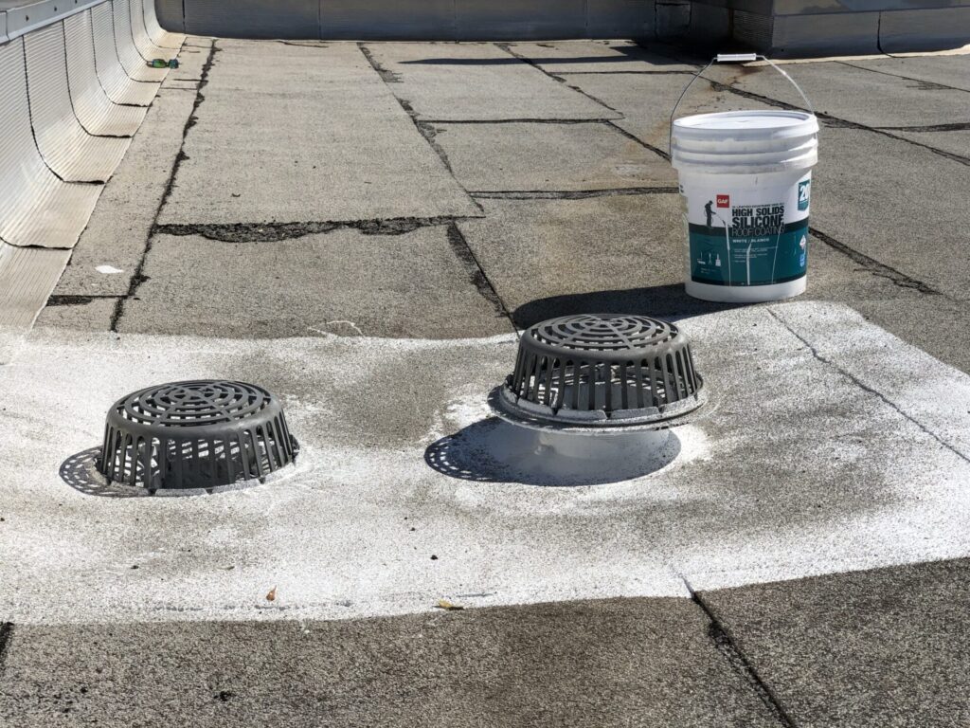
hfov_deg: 36.8
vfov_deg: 28.0
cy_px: 364
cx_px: 485
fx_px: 1457
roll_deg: +0.8
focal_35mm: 52
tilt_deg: -15.7
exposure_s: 1/2288
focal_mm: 6
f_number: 2.4
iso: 16
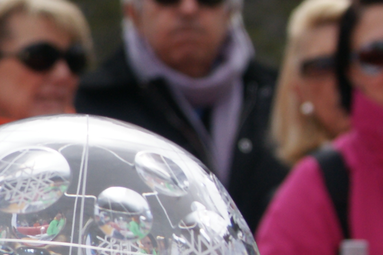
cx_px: -384
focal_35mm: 560
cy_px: 288
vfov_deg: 2.5
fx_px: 5958
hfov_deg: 3.6
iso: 200
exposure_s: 1/800
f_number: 6.3
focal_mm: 90
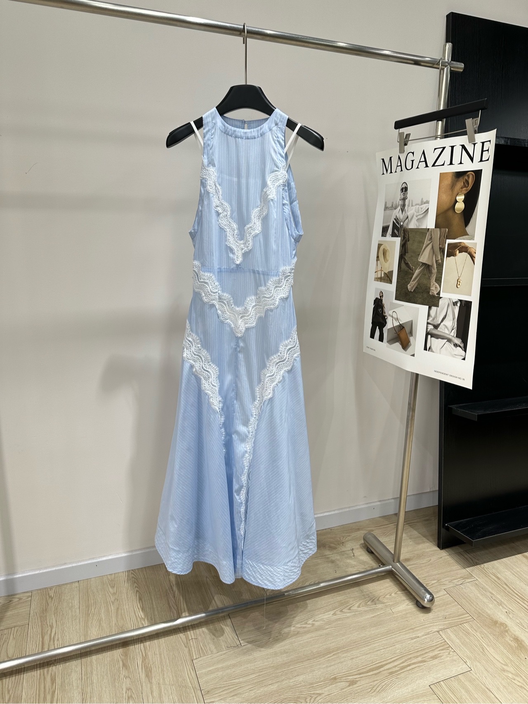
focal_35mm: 24
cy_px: 352
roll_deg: -1.6
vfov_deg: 71.6
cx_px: 264
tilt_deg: -14.7
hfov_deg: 56.8
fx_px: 488
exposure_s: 1/122
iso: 64
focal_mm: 6.86
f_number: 1.78
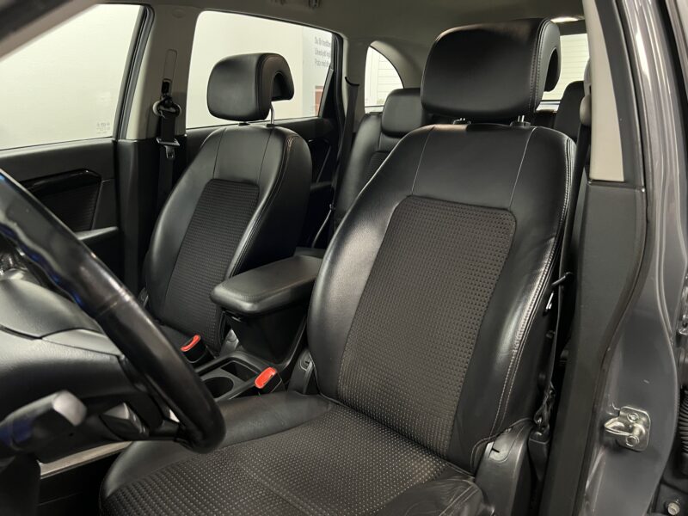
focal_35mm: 26
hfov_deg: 67.3
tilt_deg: -17.9
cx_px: 344
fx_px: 517
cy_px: 258
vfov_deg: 53.1
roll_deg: +0.1
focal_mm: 5.7
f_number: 1.5
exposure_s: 1/33
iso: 400
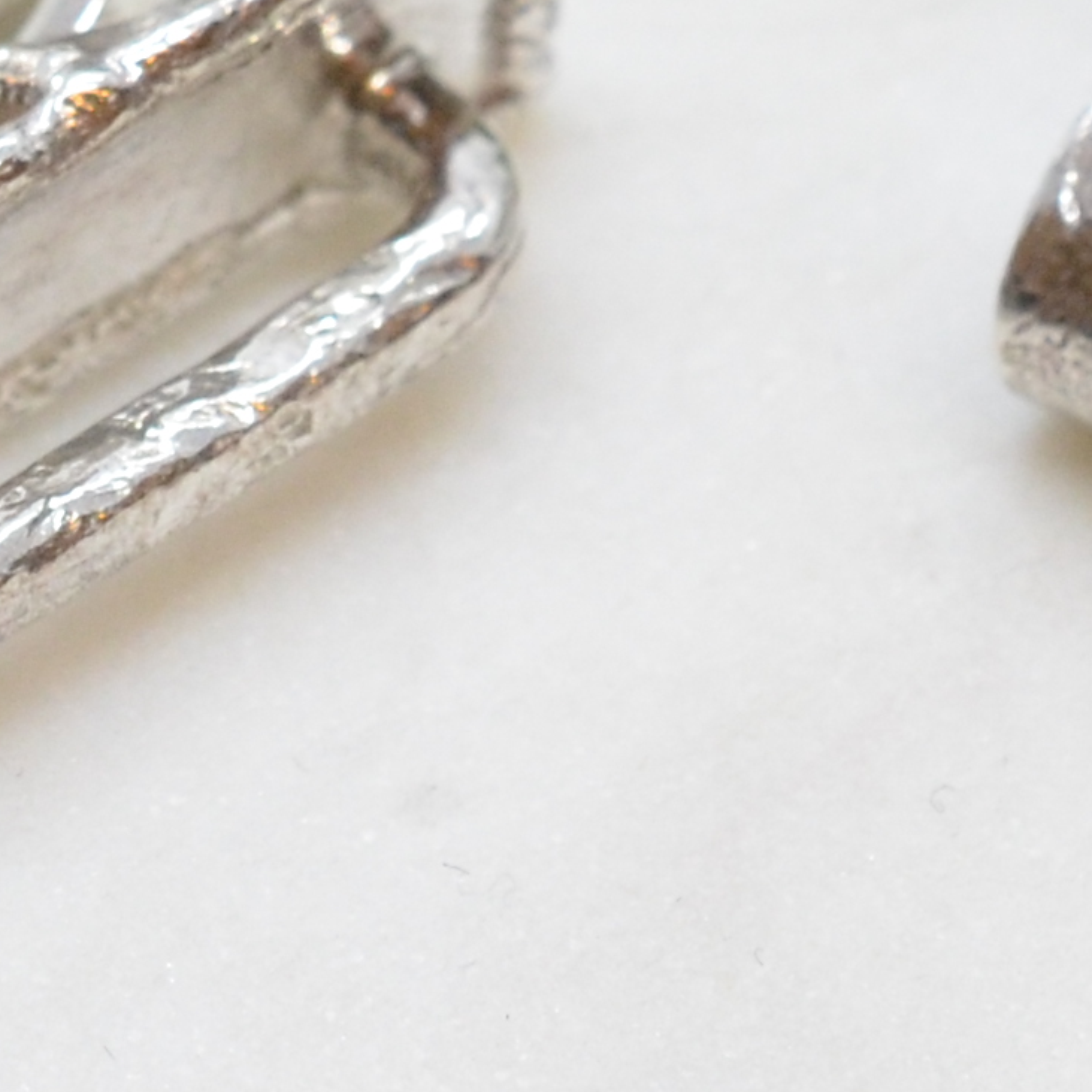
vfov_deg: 5.0
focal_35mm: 343
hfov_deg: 5.1
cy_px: -934
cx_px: 793
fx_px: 12242
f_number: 9
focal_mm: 40
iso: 1000
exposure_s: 1/125
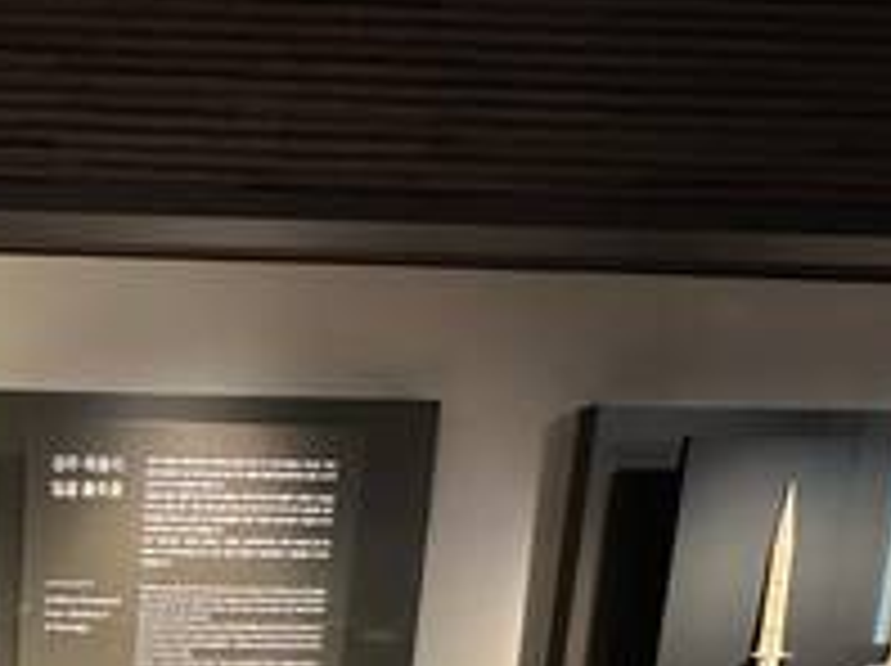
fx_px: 874
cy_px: 706
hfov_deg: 40.8
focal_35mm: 34
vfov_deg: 36.3
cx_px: -135
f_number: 2.2
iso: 640
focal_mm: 2.22
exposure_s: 1/42
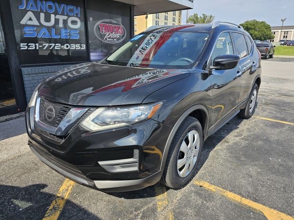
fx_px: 204
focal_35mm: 24
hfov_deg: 71.6
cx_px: 145
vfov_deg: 56.8
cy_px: 114
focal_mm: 6.3
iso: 10
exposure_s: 1/397
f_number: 1.7
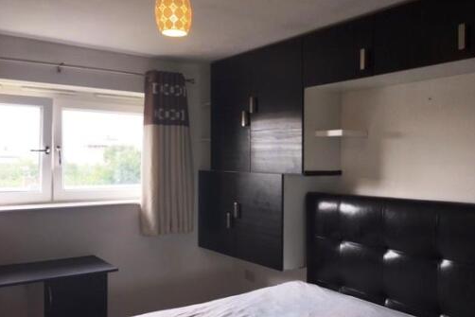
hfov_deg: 54.2
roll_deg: -0.9
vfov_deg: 37.8
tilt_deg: -2.3
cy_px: 176
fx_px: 462
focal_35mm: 35
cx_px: 273
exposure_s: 1/61
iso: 25
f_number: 2.2
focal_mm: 4.15
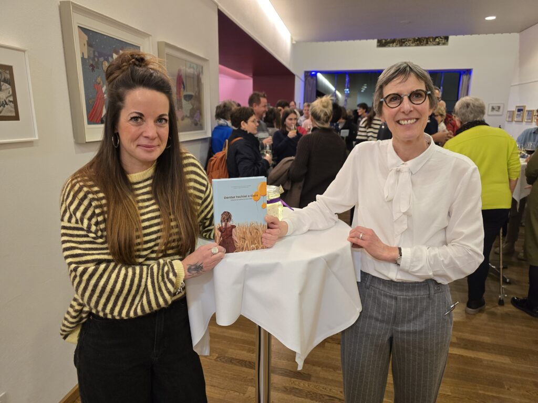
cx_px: 269
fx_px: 357
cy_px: 202
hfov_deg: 73.9
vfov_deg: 58.9
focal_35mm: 23
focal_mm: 6.3
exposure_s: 1/100
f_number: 1.7
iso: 500
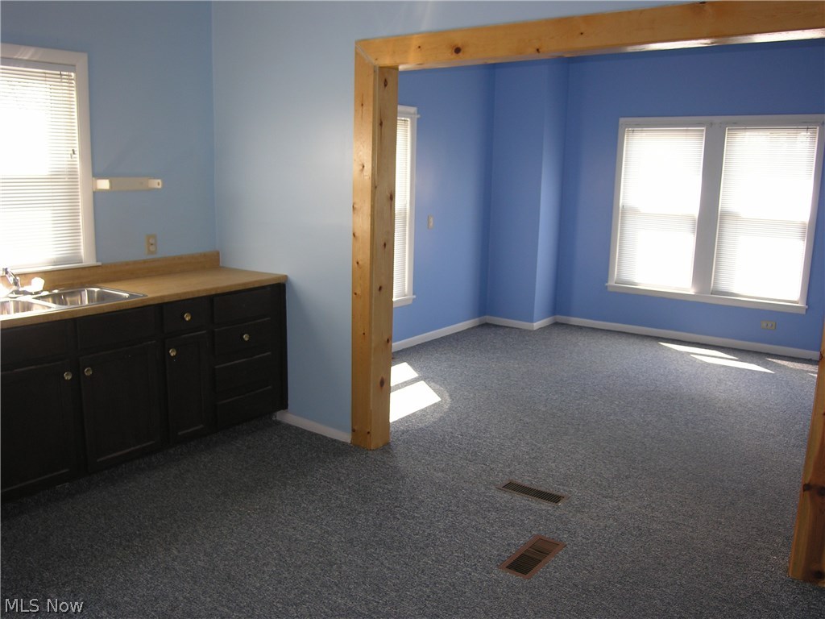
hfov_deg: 60.0
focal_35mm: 30
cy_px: 310
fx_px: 715
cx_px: 412
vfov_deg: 46.8
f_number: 2.8
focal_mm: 7.5
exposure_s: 1/30
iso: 50
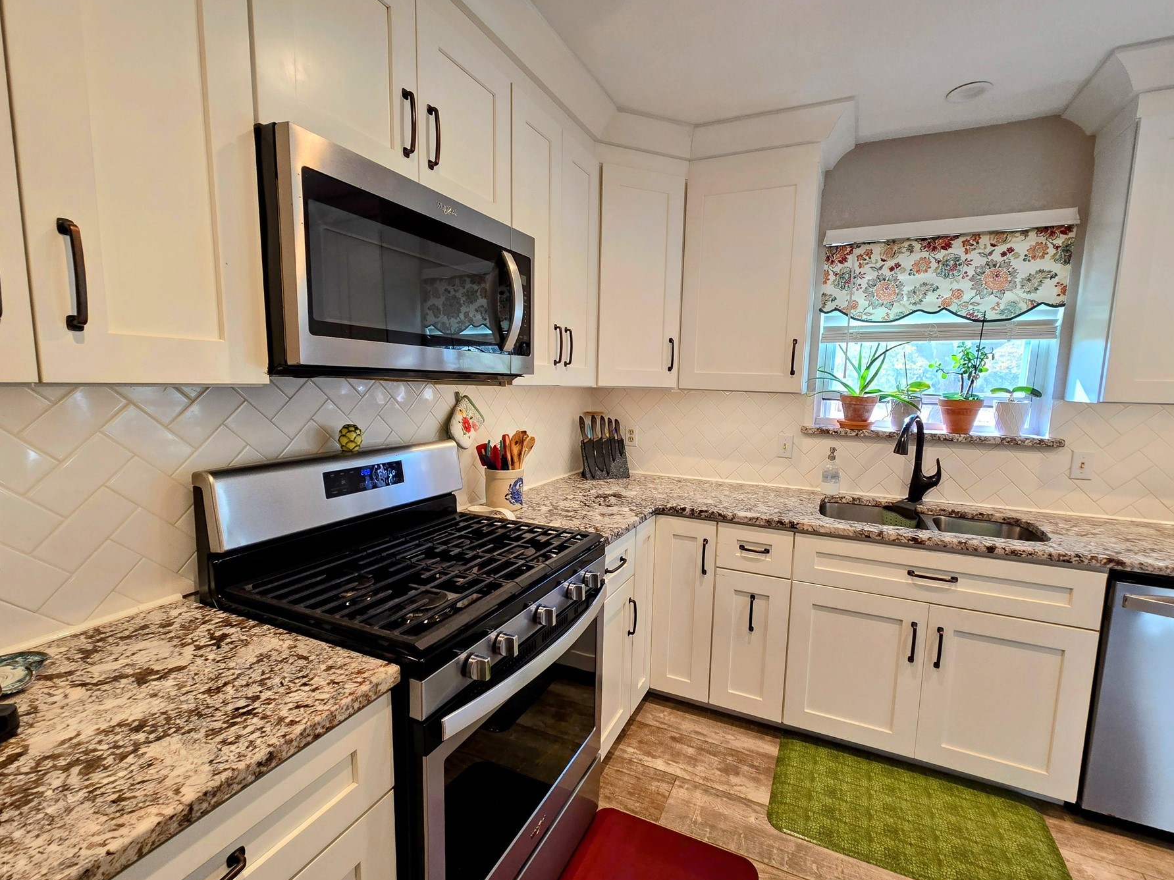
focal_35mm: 14
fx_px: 475
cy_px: 447
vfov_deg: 85.7
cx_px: 610
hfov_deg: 102.0
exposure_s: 1/60
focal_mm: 2.2
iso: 125
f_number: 2.2
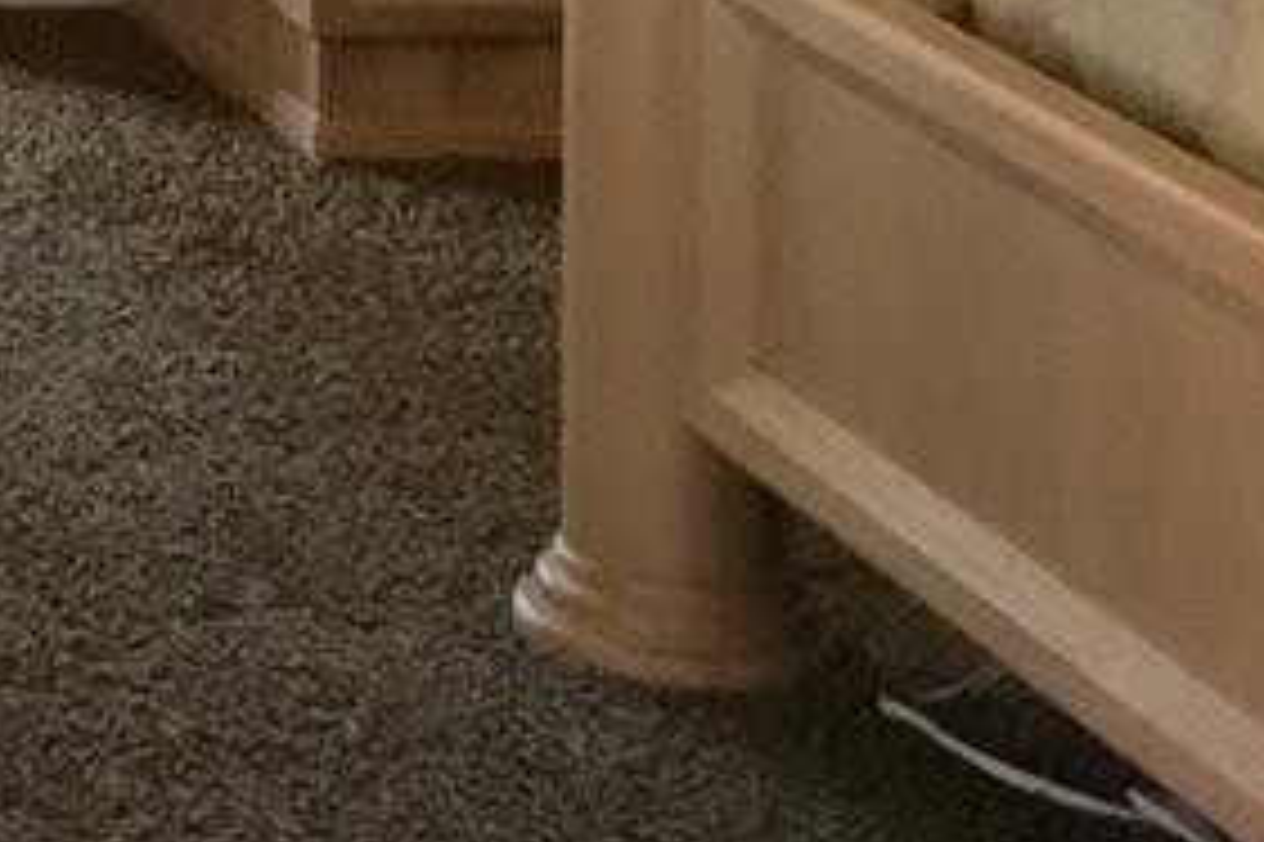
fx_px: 5649
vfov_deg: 7.6
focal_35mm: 161
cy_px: -1594
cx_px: -1170
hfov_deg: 11.6
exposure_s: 1/30
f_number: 2.2
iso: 100
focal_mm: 4.15
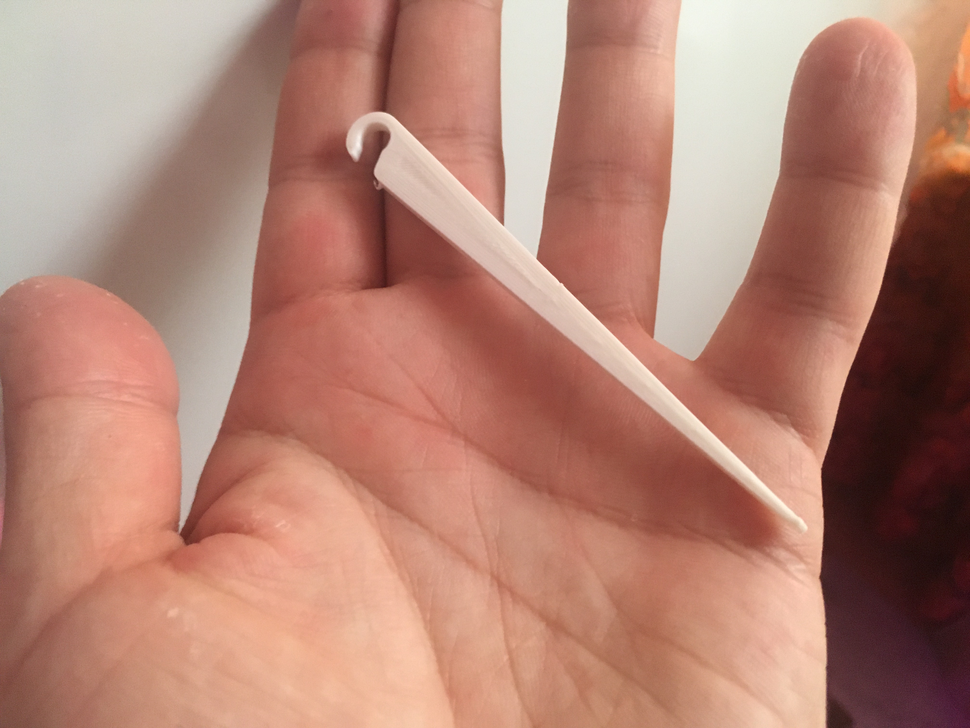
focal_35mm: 29
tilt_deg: -58.8
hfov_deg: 61.7
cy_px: 364
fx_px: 813
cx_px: 485
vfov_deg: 48.2
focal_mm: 4.15
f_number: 2.2
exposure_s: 1/17
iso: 200
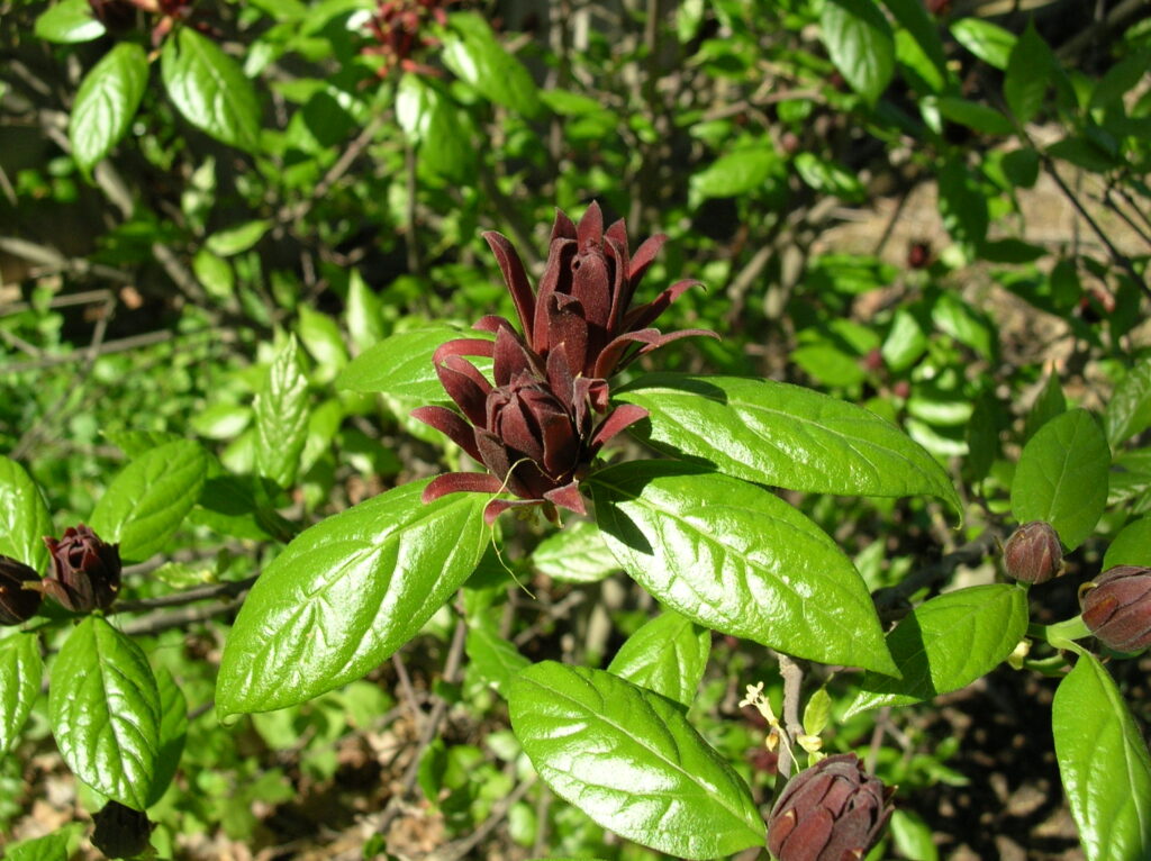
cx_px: 576
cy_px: 430
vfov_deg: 38.6
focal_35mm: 37
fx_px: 1229
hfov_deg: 50.2
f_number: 3.8
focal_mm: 6.2
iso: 50
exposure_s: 1/335
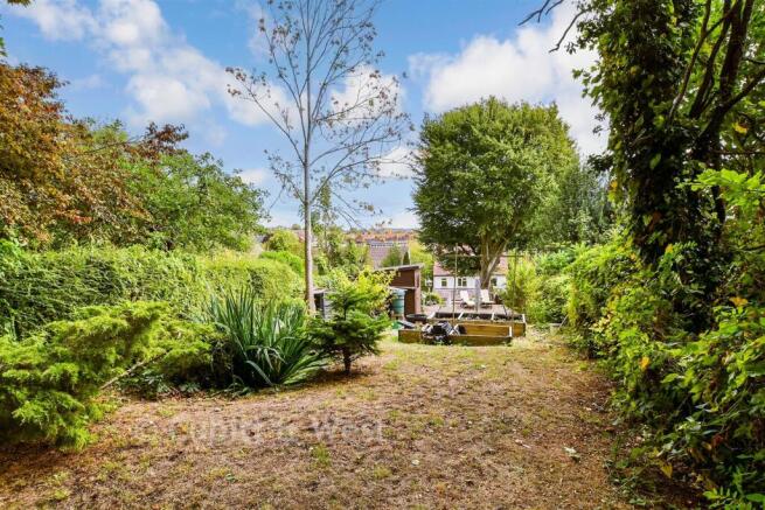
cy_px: 255
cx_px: 382
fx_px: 404
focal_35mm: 19
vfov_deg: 64.6
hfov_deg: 86.9
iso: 200
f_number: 8
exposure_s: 1/320
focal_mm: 13
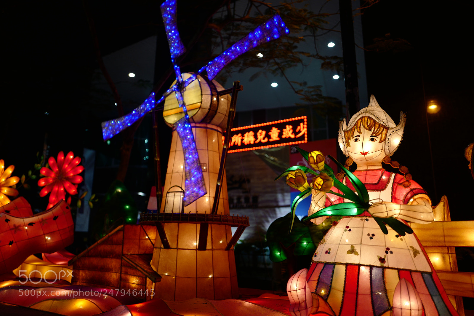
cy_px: 158
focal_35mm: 28
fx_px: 369
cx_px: 237
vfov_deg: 46.4
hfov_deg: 65.5
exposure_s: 1/80
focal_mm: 28
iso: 200
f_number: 1.7
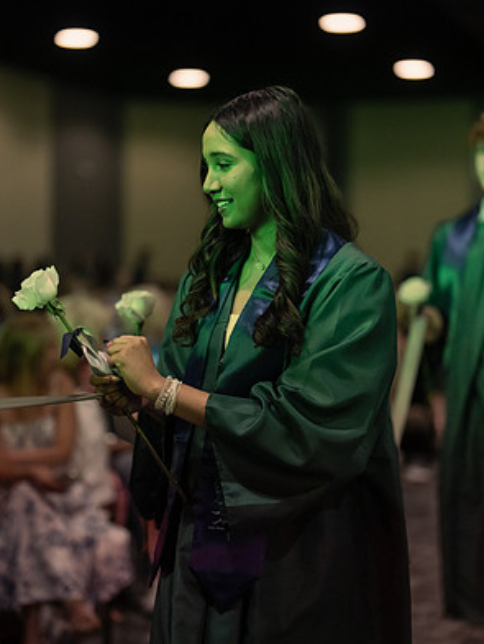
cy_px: 311
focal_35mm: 77
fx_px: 1435
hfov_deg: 19.1
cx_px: 241
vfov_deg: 25.3
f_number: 1.2
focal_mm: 50
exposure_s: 1/500
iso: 1250
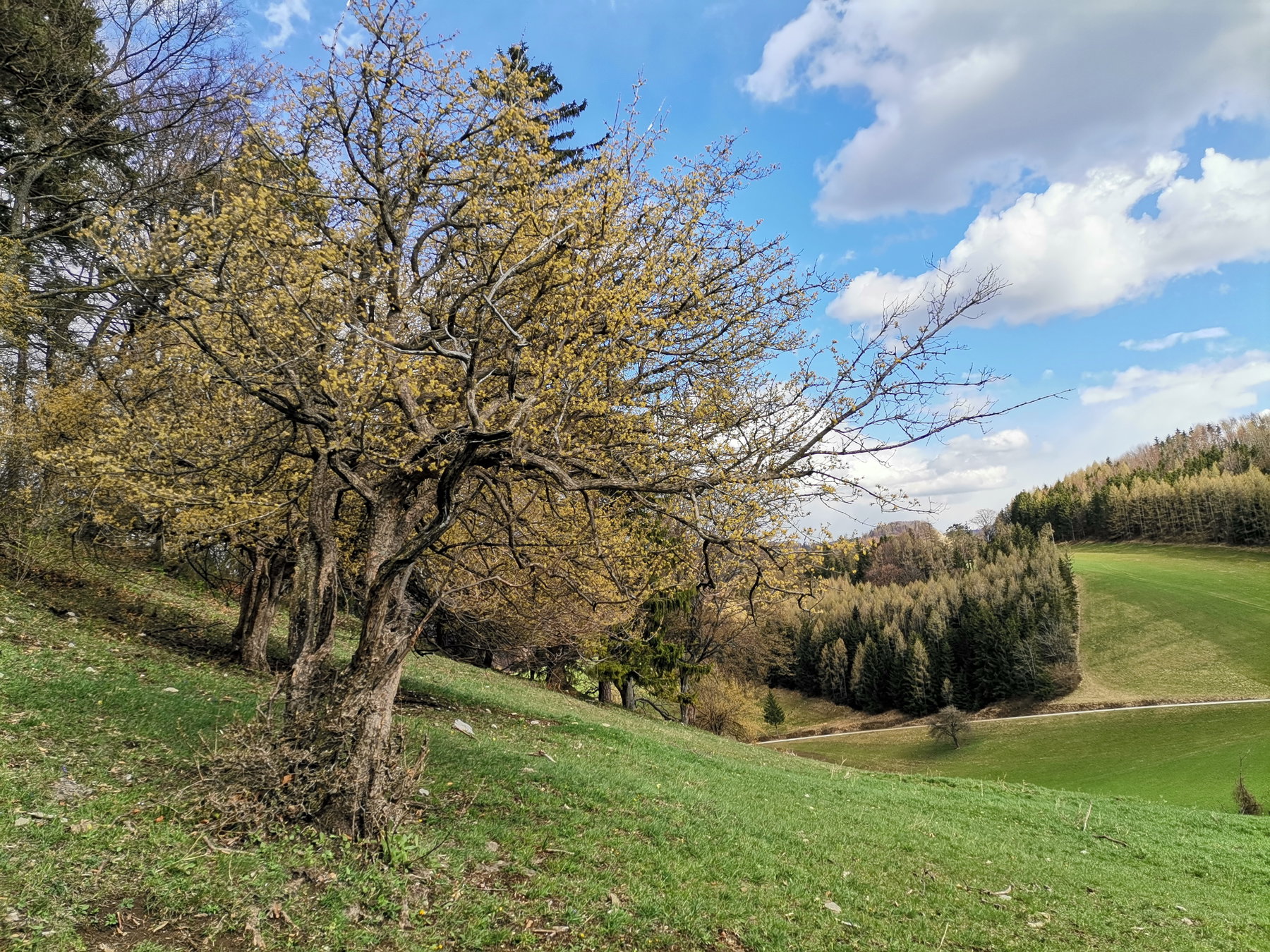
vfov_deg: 53.1
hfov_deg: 67.3
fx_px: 954
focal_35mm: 26
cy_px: 476
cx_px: 635
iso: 50
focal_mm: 4.75
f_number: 1.8
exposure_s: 1/1605
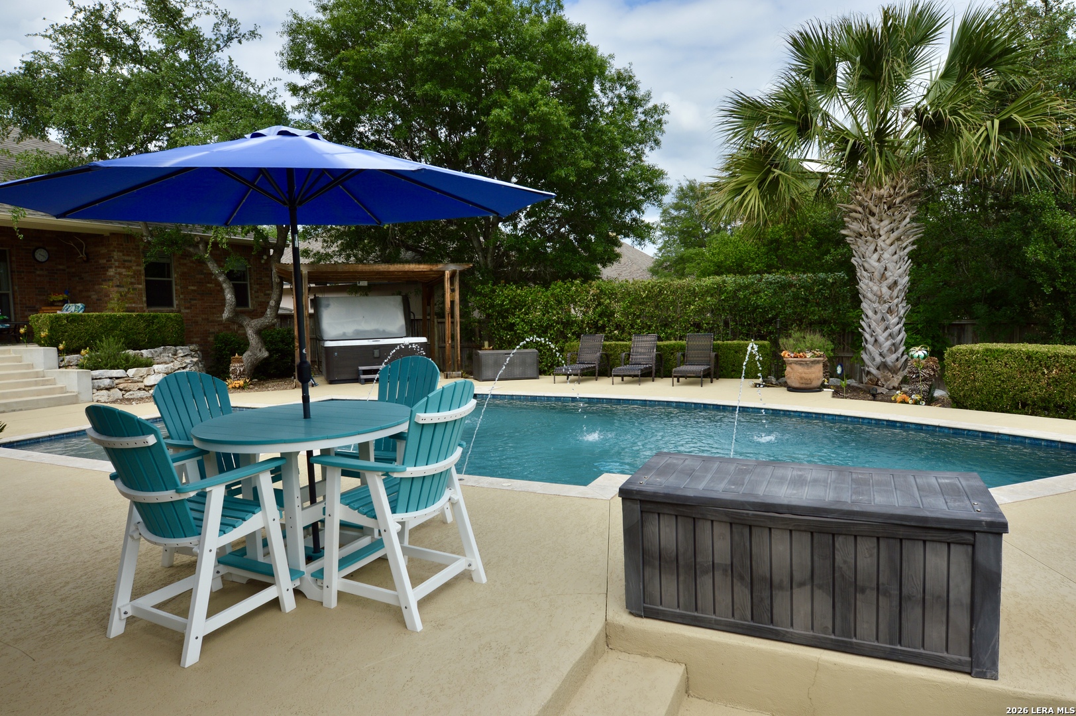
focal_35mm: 21
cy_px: 358
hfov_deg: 81.2
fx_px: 627
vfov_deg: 59.4
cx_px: 538
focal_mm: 14
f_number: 9
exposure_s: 1/320
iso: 100
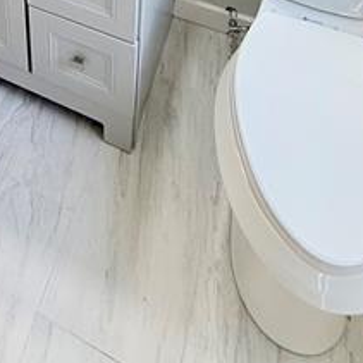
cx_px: 86
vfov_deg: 23.0
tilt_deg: -21.0
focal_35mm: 45
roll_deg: -0.1
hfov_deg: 36.6
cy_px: -270
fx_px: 534
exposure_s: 1/120
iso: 125
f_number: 2.2
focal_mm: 2.22
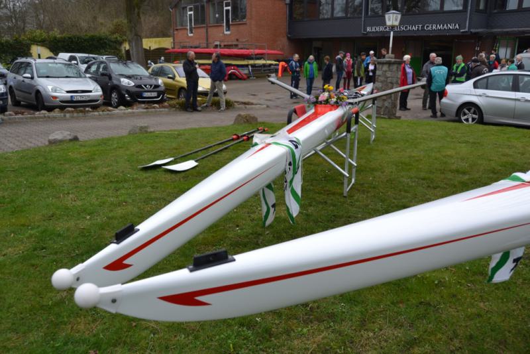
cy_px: 177
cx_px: 265
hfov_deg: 61.9
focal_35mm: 30
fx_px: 442
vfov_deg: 43.6
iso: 100
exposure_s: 1/160
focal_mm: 20
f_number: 6.3
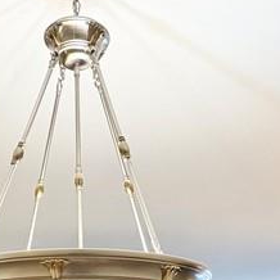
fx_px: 531
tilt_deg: -5.1
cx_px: 89
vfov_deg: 23.6
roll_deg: +0.4
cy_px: 420
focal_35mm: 58
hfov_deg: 29.3
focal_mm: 2.22
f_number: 2.2
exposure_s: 1/60
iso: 200
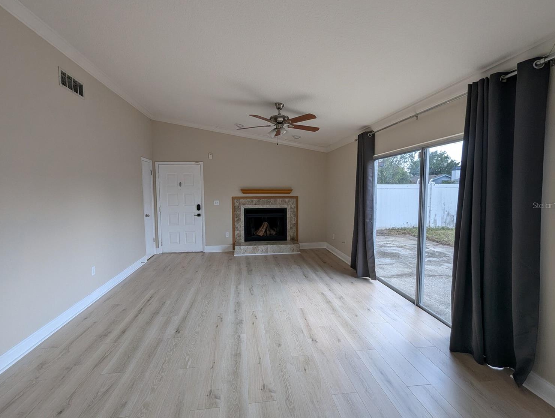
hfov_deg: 102.0
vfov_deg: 85.8
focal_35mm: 14
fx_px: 225
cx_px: 269
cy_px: 205
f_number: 2.2
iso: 42
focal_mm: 1.95
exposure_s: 1/293
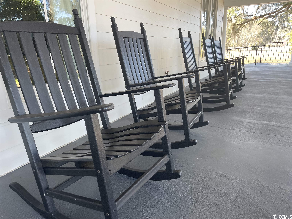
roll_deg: +1.7
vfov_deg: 53.1
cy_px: 110
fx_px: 219
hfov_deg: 67.3
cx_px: 146
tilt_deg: -14.1
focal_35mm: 26
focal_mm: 4.2
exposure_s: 1/121
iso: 50
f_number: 1.6
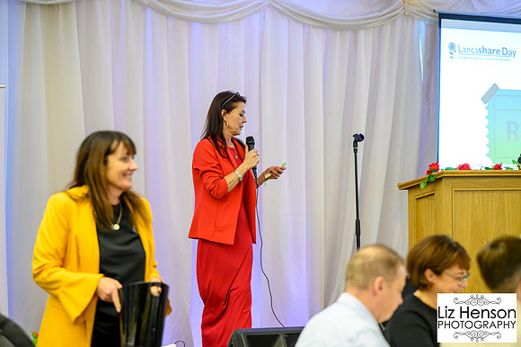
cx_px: 260
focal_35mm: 117
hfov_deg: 17.5
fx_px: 1691
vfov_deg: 11.7
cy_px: 174
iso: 12800
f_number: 2.8
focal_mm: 115
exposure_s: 1/200
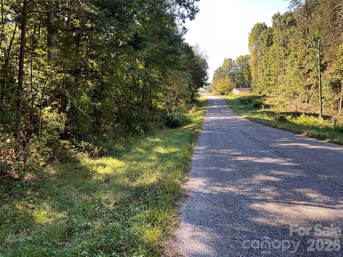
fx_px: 287
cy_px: 128
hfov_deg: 61.7
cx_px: 172
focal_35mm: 29
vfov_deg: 48.2
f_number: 1.8
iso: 20
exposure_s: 1/122
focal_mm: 3
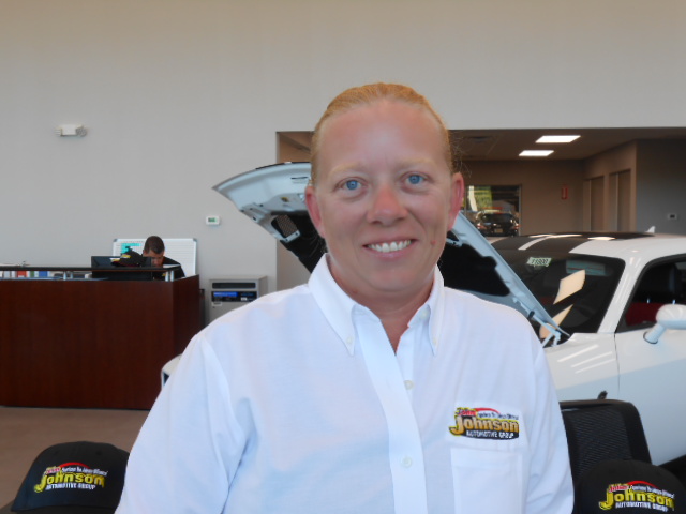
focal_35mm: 44
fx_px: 872
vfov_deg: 32.9
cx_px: 343
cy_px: 257
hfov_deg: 42.9
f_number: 4.5
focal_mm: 7.8
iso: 100
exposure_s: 1/30
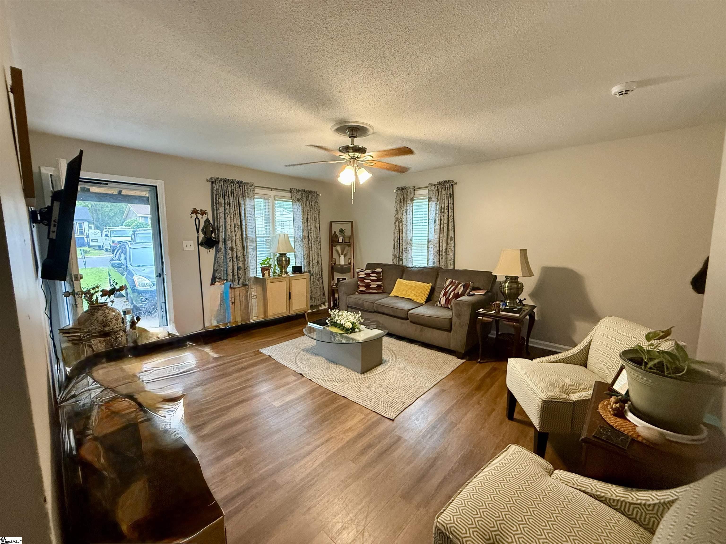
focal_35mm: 14
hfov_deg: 102.1
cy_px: 272
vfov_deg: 85.7
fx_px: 294
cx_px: 363
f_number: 2.2
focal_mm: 2.22
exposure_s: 1/60
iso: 500
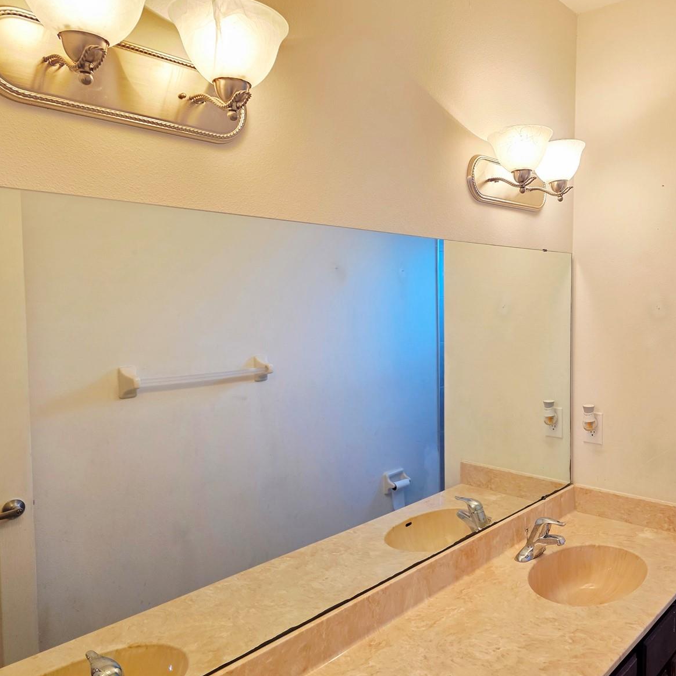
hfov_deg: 56.0
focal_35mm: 28
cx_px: 456
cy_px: 337
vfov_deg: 57.3
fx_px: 619
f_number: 1.7
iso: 160
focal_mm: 6.3
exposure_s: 1/120
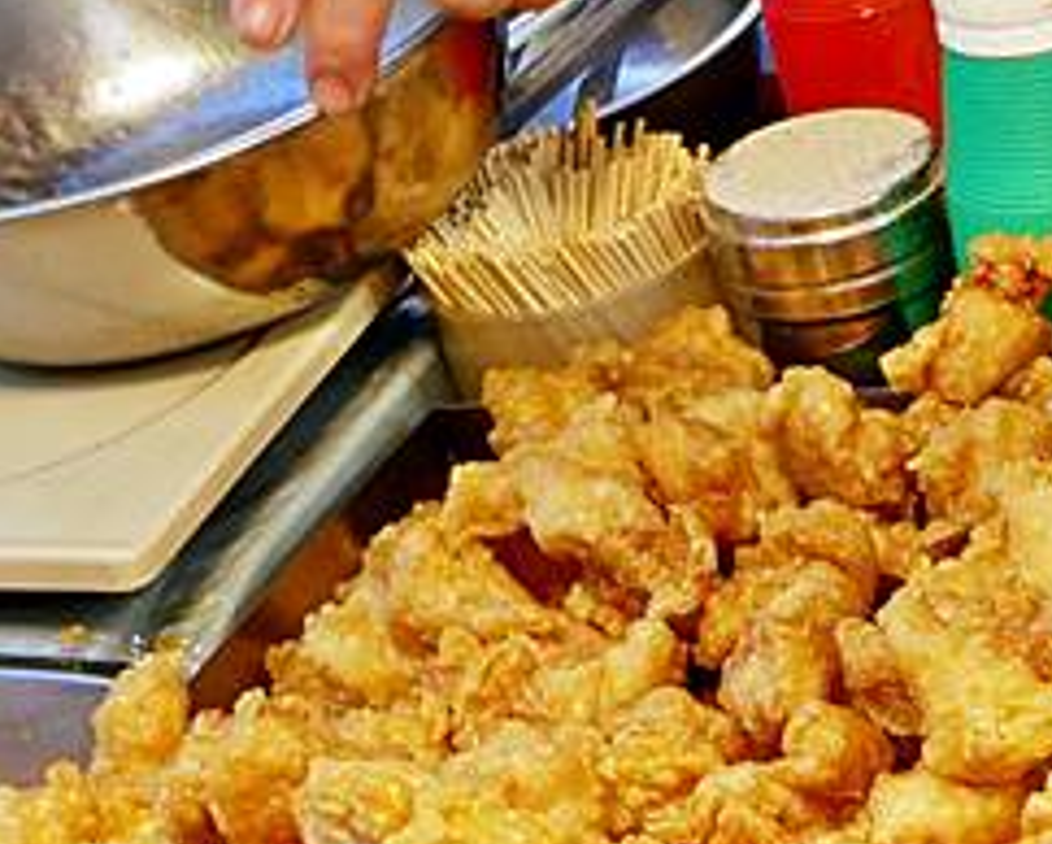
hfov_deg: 15.4
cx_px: 1678
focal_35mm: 113
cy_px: 1085
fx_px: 3521
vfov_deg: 13.2
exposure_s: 1/100
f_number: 5.6
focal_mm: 14
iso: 200
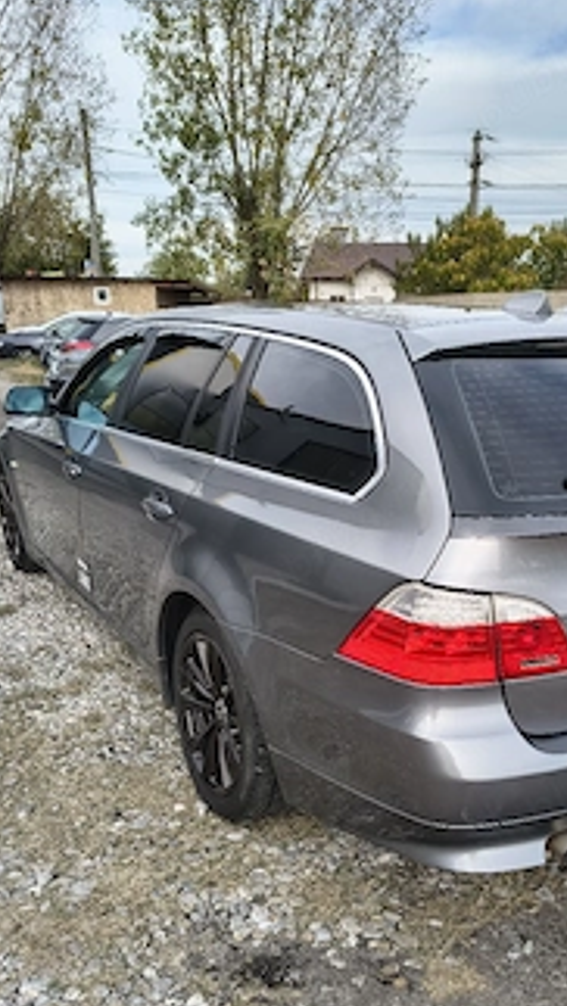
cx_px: 396
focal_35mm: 31
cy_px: 579
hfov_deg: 37.3
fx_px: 827
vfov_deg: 62.3
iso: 101
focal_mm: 5.56
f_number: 1.8
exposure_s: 1/769
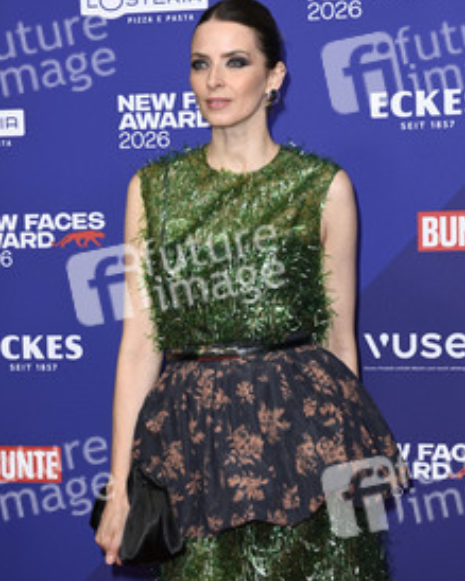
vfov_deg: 19.9
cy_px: 382
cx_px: 238
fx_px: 1652
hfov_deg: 16.0
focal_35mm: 96
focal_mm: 70
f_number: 5.6
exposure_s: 1/250
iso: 500
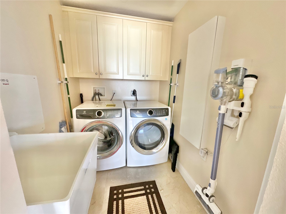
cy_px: 107
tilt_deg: -11.3
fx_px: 116
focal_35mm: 14
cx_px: 143
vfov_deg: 85.7
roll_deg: -1.9
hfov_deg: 102.1
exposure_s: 1/60
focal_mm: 2.22
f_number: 2.2
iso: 400
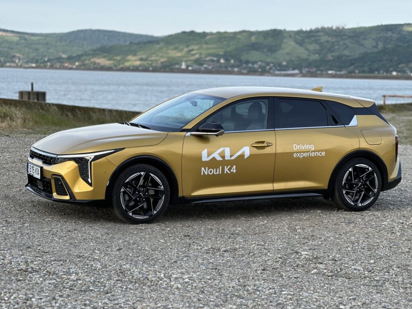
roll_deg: -1.3
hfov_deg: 25.3
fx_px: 916
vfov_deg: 19.1
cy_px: 154
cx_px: 206
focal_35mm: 77
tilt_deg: -3.8
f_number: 2.8
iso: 25
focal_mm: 9
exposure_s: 1/121
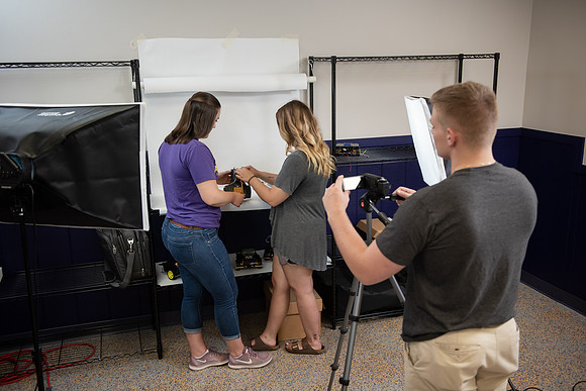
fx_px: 586
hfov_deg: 53.1
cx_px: 293
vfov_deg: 36.9
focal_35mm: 36
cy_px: 196
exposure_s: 1/200
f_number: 3.5
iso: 640
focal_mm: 36
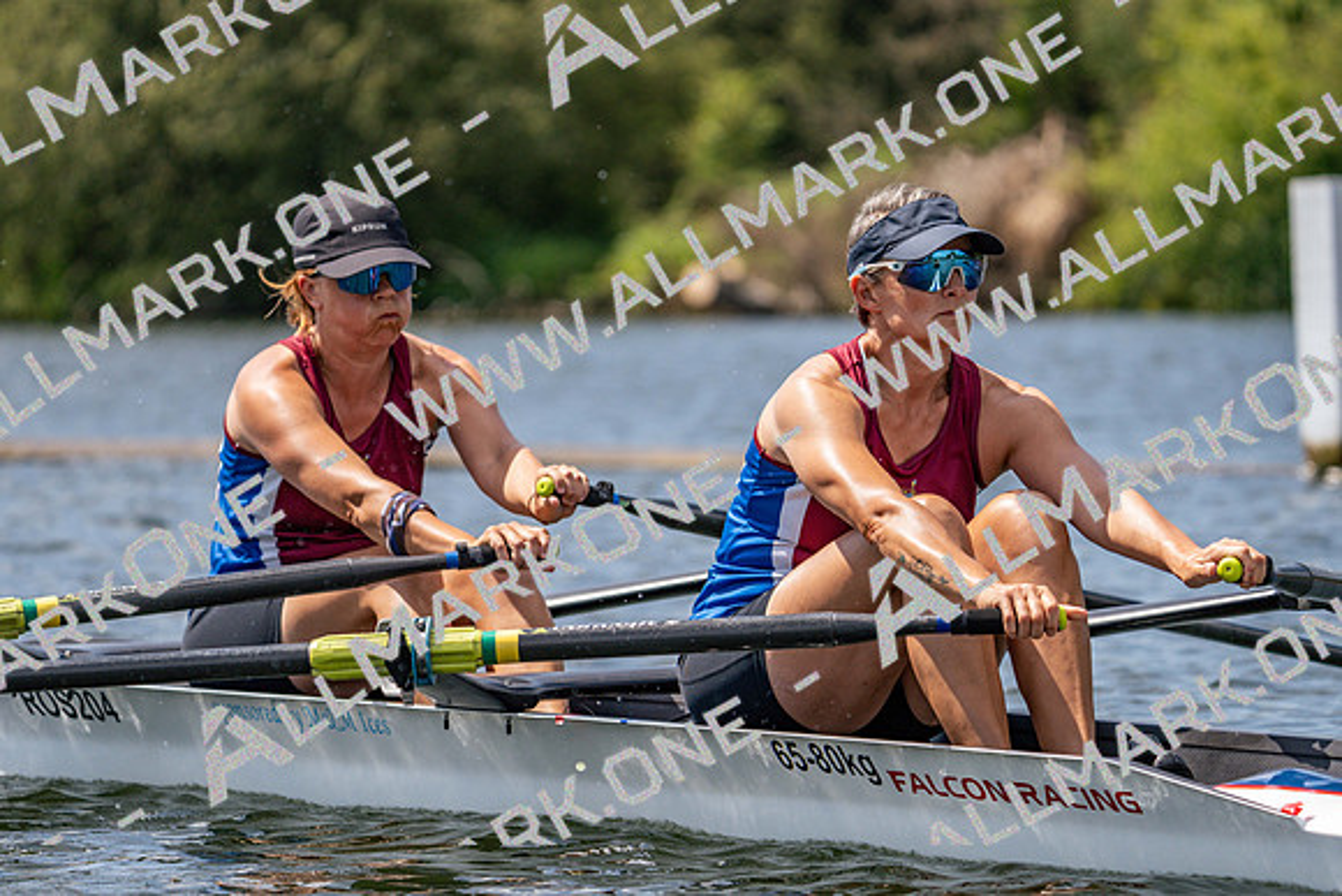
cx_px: 671
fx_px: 9657
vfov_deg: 5.3
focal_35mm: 259
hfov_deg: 7.9
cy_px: 448
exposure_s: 1/2000
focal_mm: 259
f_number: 5.6
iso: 320
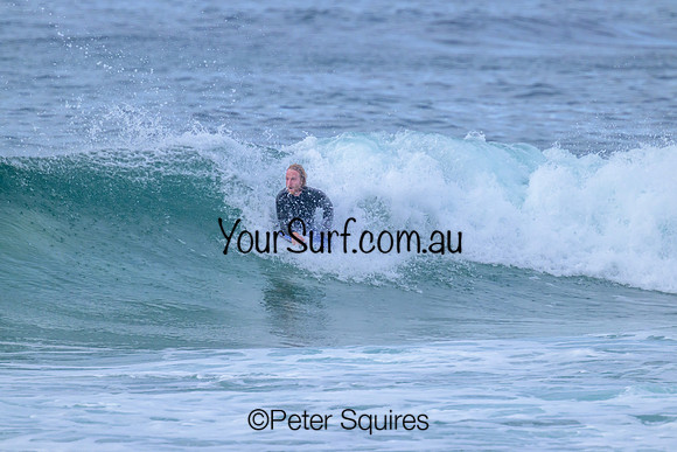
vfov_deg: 1.7
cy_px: 226
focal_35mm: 819
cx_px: 338
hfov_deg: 2.5
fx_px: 15409
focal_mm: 800
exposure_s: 1/2000
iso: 1250
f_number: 11
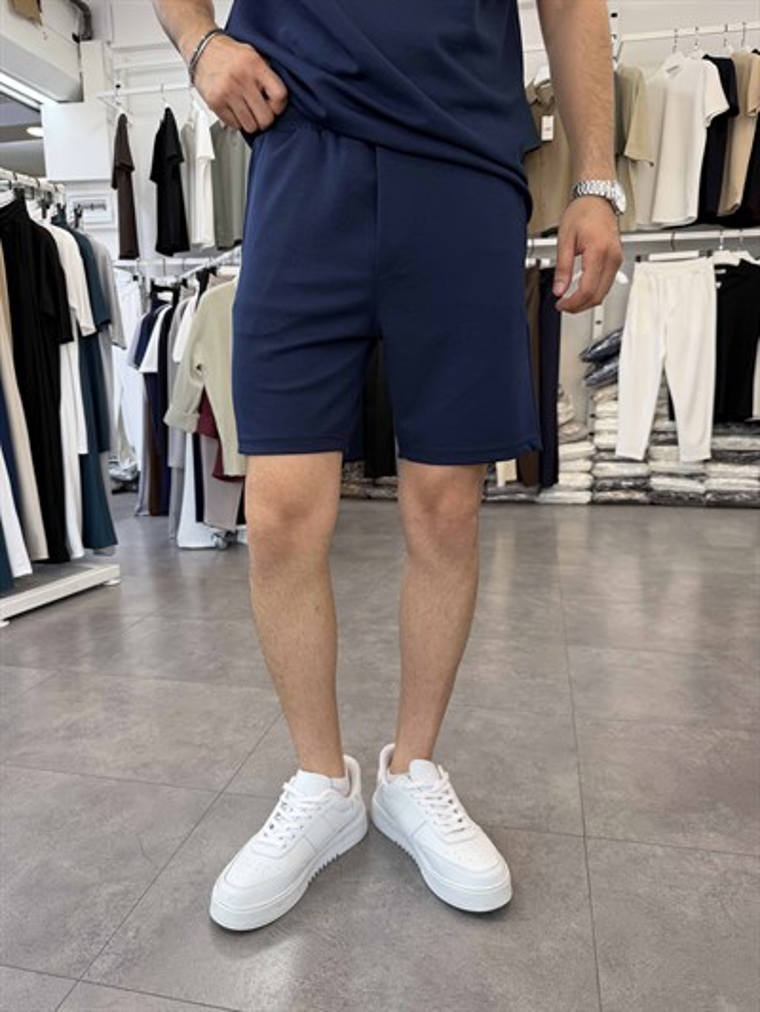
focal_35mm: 24
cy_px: 506
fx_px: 702
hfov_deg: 56.8
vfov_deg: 71.6
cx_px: 380
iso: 100
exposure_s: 1/121
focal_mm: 6.76
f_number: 1.78
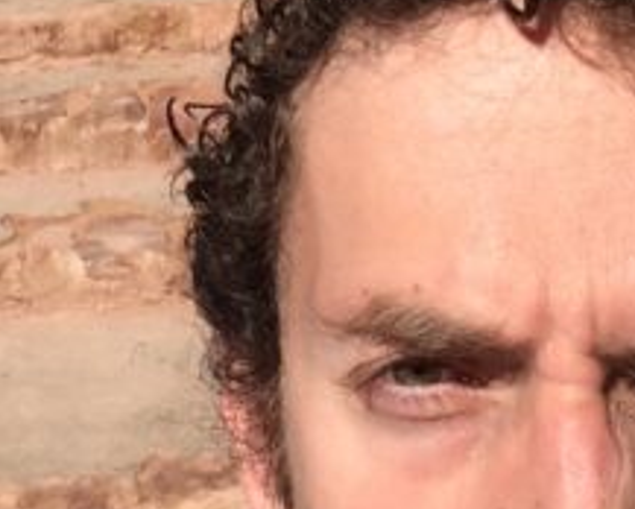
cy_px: -107
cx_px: 255
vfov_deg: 18.4
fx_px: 1486
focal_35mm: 79
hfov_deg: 24.1
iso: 50
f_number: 2.4
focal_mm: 2.15
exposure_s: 1/2915
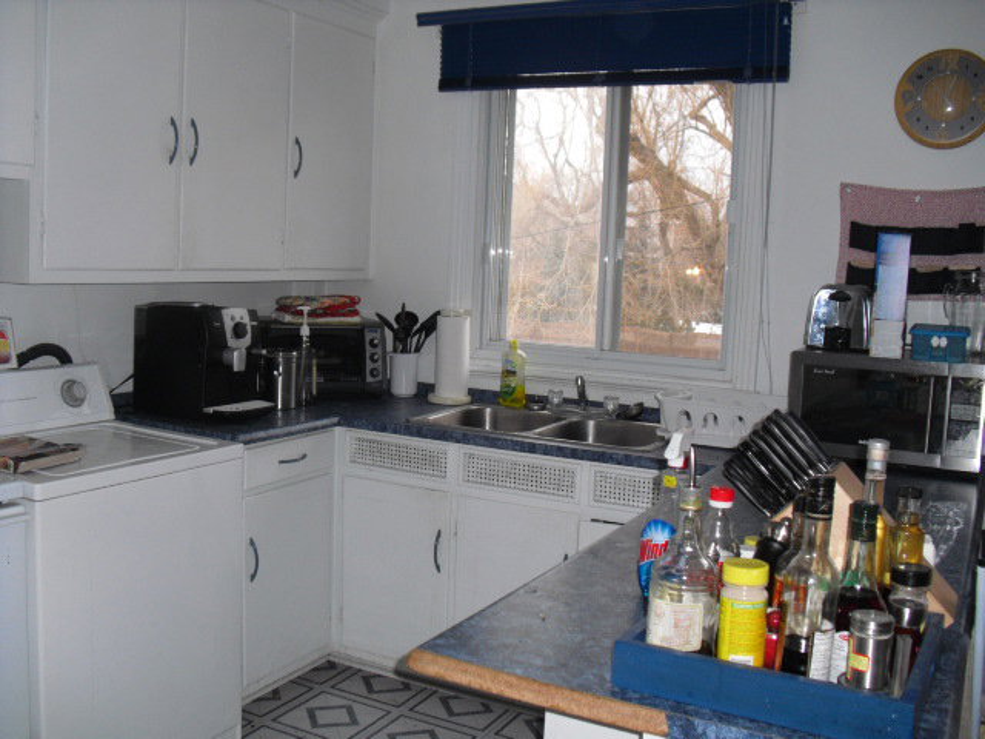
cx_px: 492
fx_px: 1024
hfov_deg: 51.4
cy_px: 370
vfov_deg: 39.7
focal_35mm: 36
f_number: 3.1
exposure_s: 1/60
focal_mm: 6.3
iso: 200
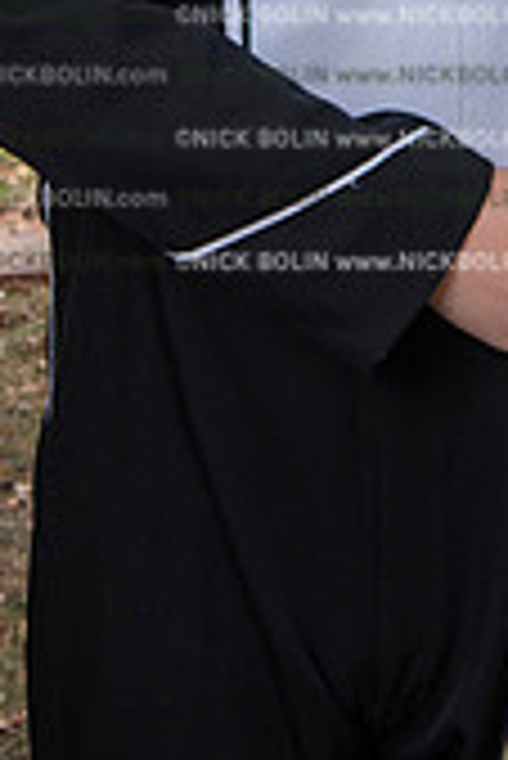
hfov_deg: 10.3
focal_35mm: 133
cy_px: -171
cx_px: 378
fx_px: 2809
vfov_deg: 14.8
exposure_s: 1/100
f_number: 8
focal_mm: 50
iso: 500
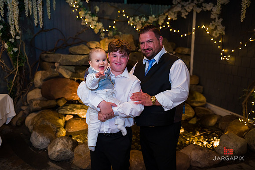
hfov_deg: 58.7
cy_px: 85
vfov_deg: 41.1
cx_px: 128
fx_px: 227
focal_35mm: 32
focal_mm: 32
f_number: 3.2
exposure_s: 1/125
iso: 1600
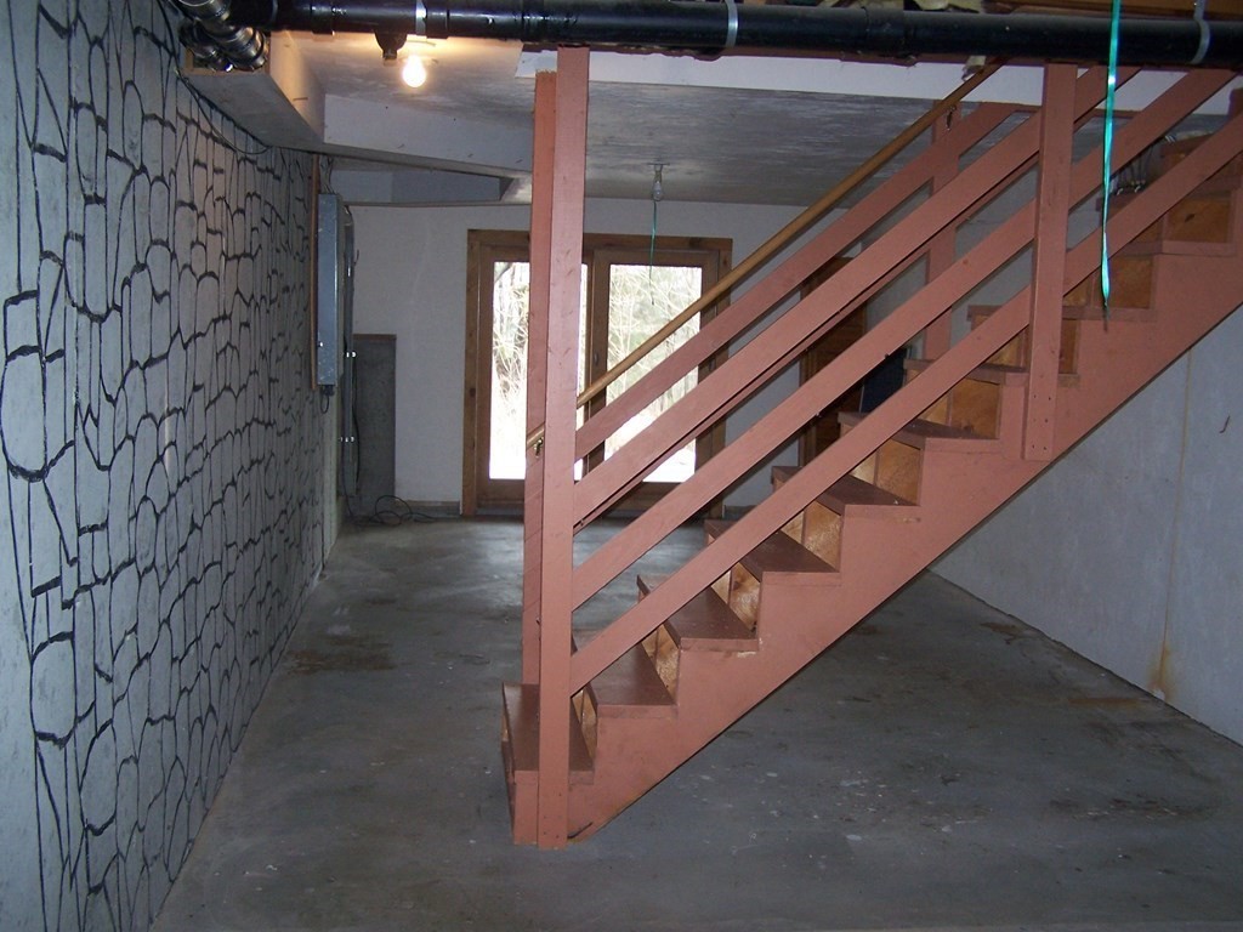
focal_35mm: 38
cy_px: 466
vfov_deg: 37.7
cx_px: 622
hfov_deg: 49.0
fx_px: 1365
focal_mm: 6.3
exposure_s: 1/60
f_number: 2.8
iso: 140
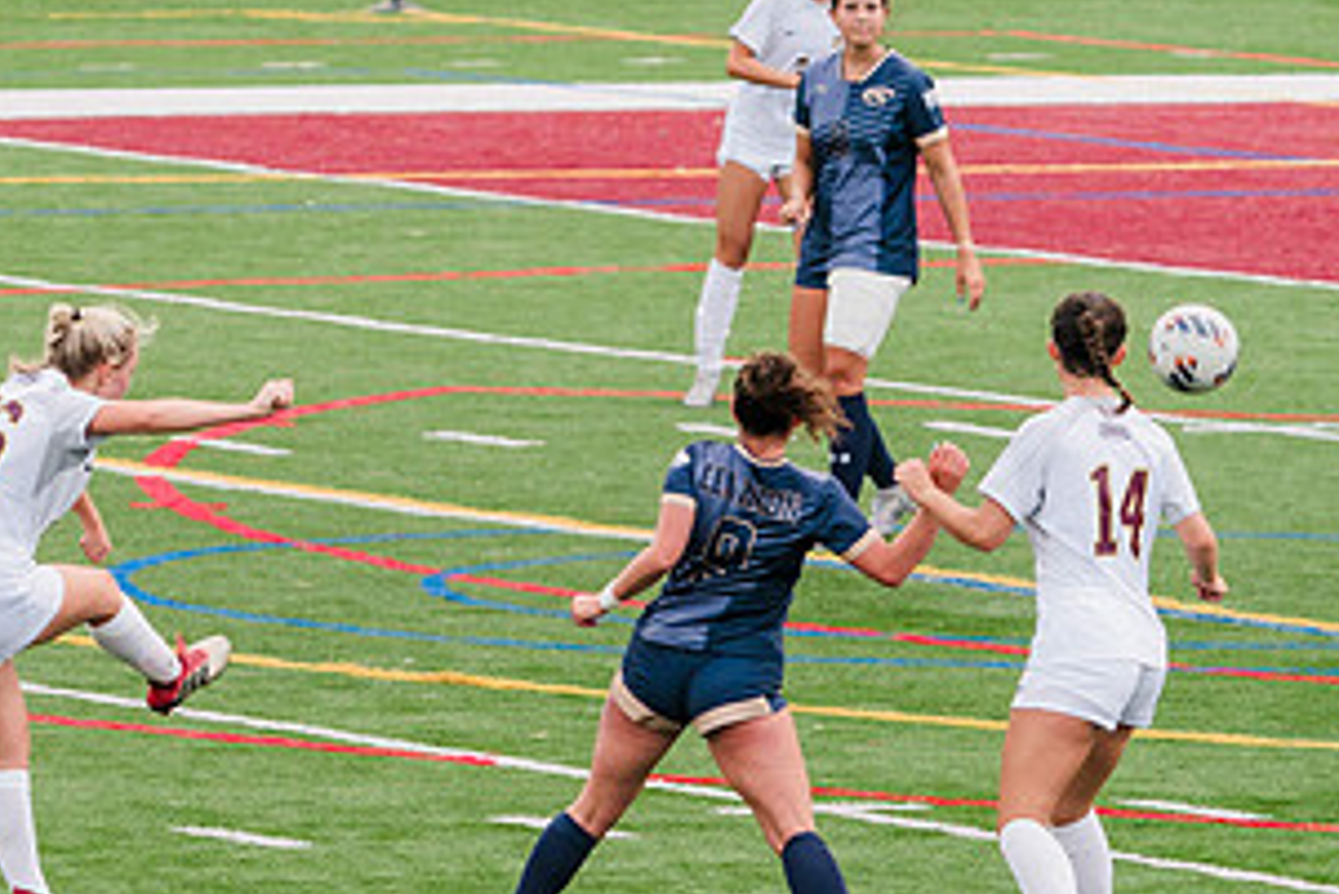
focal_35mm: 546
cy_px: 549
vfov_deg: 2.5
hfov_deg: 3.8
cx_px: 244
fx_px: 20317
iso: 800
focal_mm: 205
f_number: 5.6
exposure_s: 1/1600
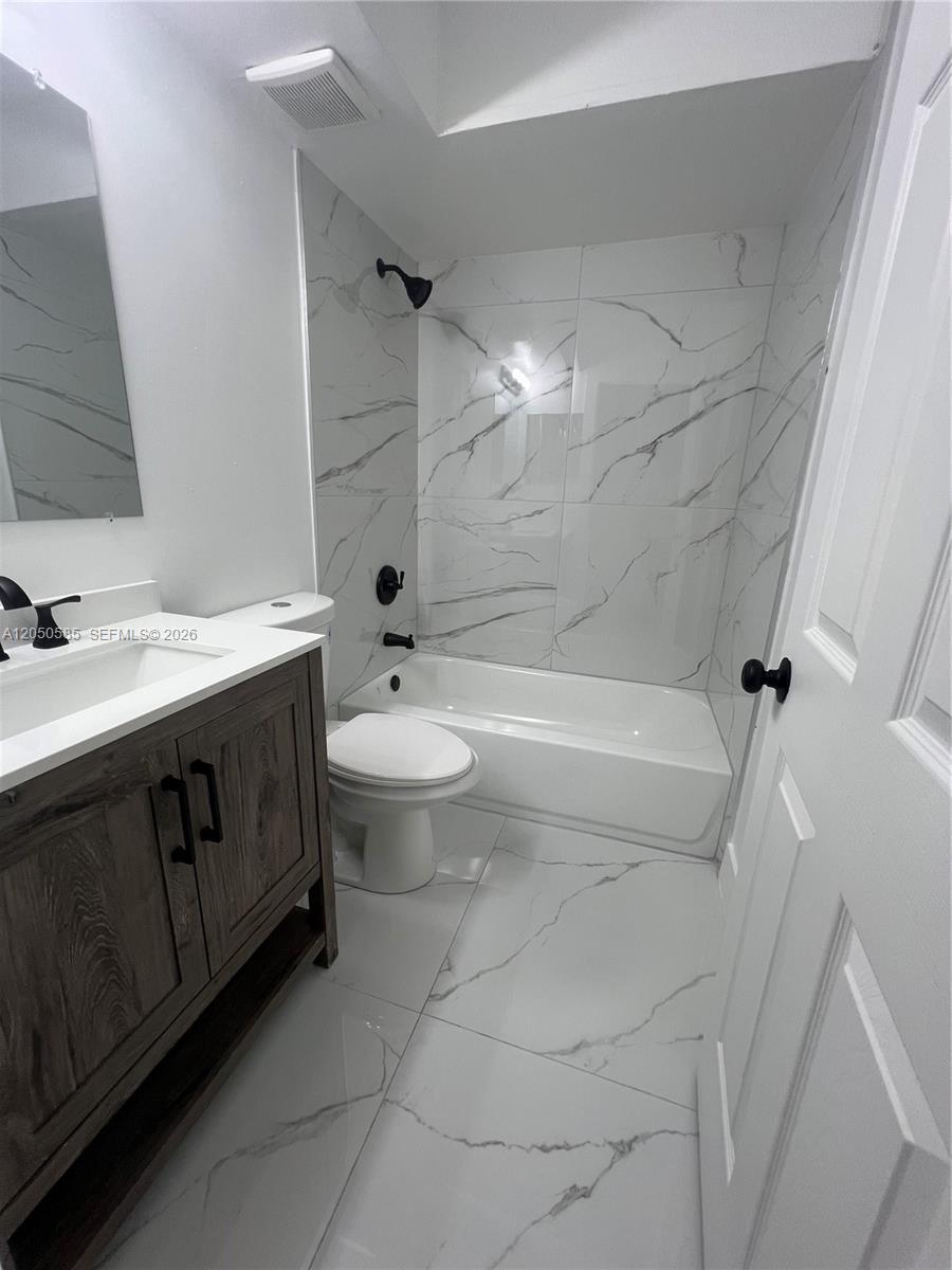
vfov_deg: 106.2
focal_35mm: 13
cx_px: 476
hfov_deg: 89.9
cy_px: 635
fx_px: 477
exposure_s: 1/120
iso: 64
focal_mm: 1.57
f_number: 1.8
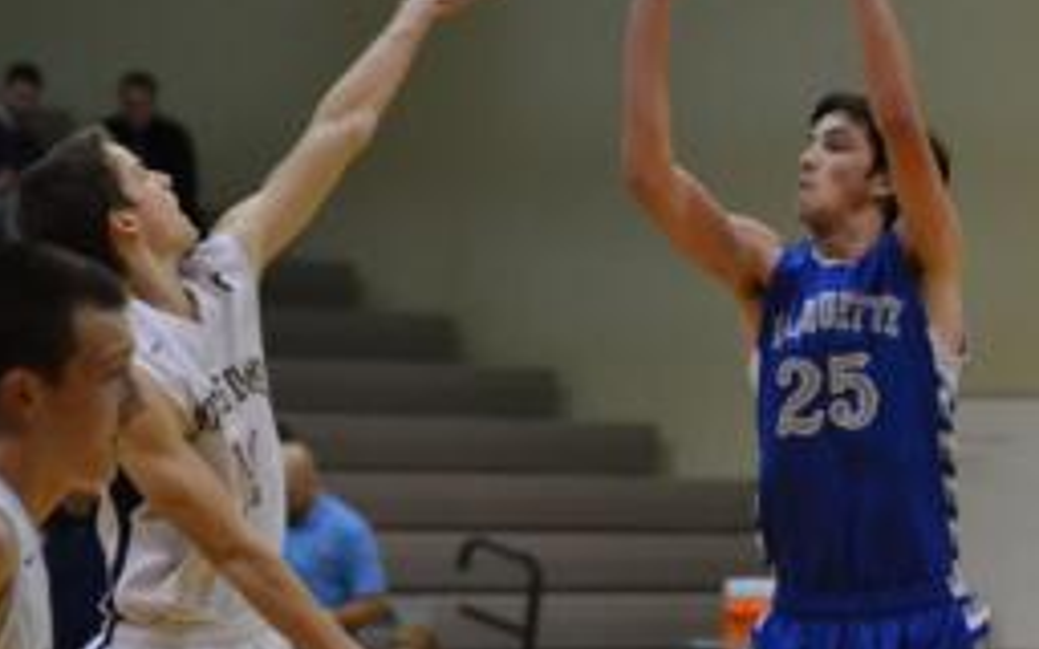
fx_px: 8721
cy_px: 462
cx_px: 718
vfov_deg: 4.3
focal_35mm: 308
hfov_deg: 6.8
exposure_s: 1/500
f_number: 2.8
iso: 1800
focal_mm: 86
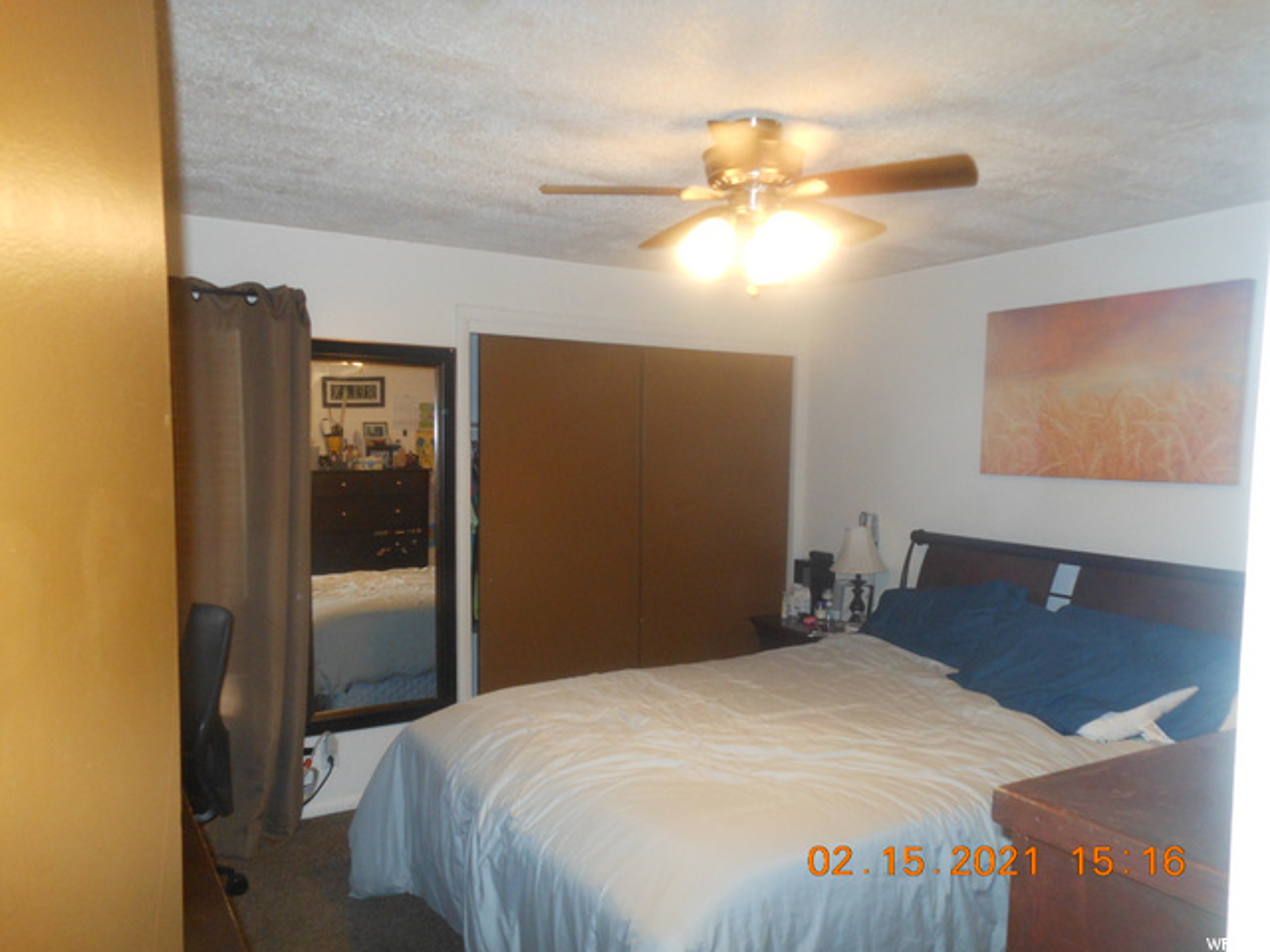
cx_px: 635
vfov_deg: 54.9
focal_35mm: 25
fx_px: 917
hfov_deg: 69.4
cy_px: 476
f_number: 3.2
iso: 250
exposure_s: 1/25
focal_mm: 4.5
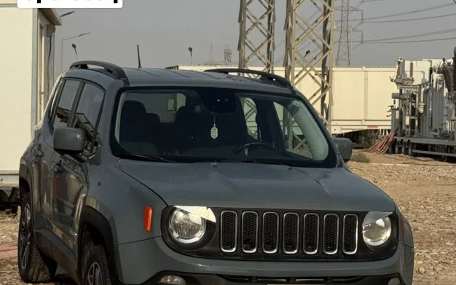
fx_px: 646
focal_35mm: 52
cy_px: 113
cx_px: 232
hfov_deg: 38.9
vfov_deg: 24.8
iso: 64
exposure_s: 1/5376
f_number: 1.78
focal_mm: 6.76
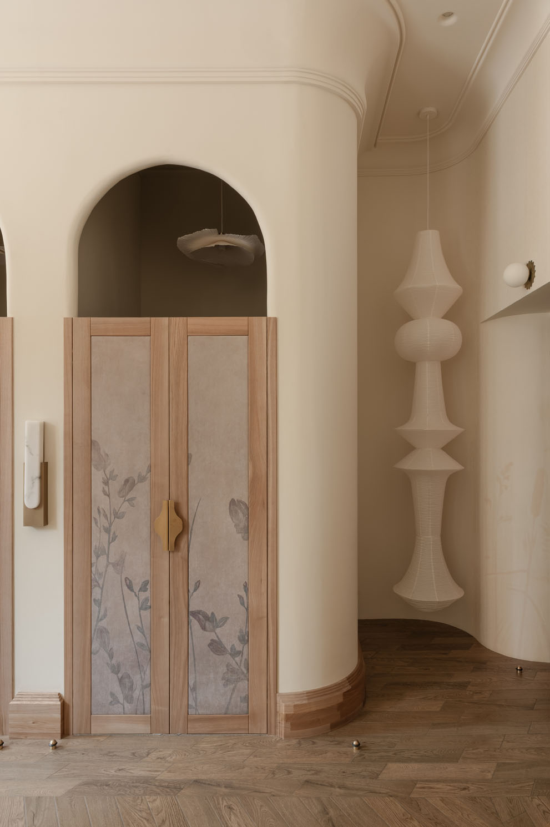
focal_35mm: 24
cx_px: 275
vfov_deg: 73.8
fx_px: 551
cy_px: 414
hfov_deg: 53.1
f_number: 13
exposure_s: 1/15
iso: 200
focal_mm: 24
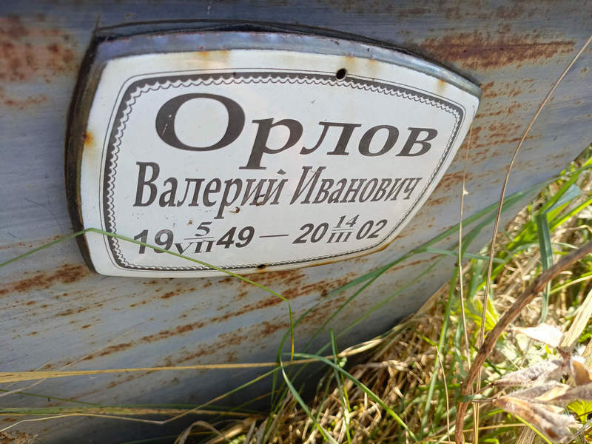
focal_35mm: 25
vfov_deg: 54.9
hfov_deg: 69.4
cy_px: 222
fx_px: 428
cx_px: 296
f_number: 1.69
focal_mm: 4.76
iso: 112
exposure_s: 1/188
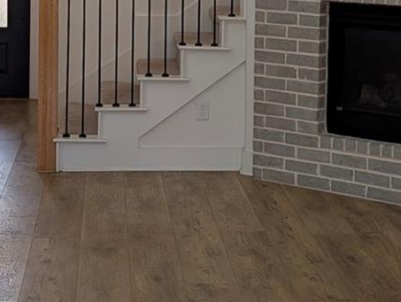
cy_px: -13
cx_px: 227
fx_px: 1253
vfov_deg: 13.5
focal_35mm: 108
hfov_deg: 18.2
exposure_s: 1/699
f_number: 1.68
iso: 22
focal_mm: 6.9
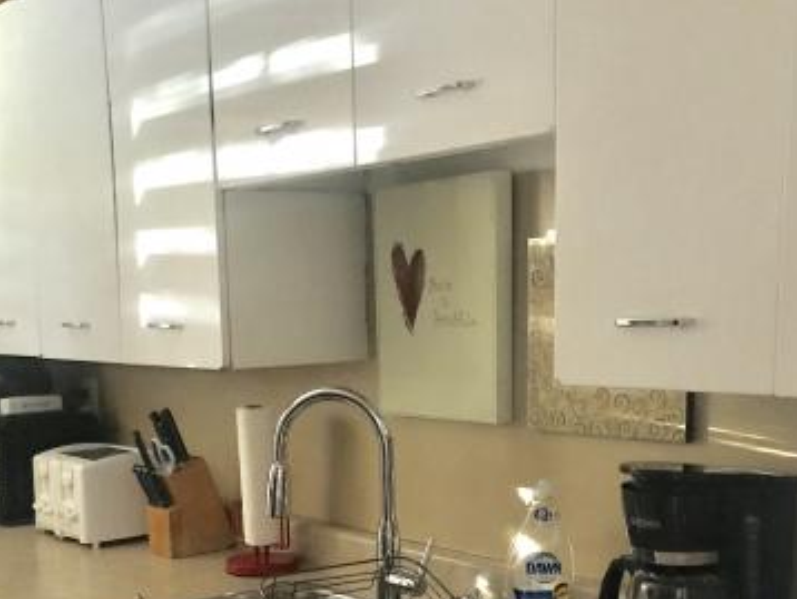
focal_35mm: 50
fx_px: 1152
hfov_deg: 38.0
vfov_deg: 28.3
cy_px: 514
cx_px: 312
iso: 80
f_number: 1.8
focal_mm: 3.99
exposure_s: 1/5
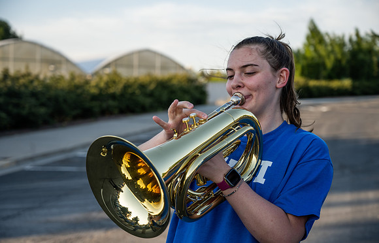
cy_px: 127
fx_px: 668
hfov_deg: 31.7
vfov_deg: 20.6
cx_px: 191
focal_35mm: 64
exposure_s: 1/250
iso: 125
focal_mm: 63
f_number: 4
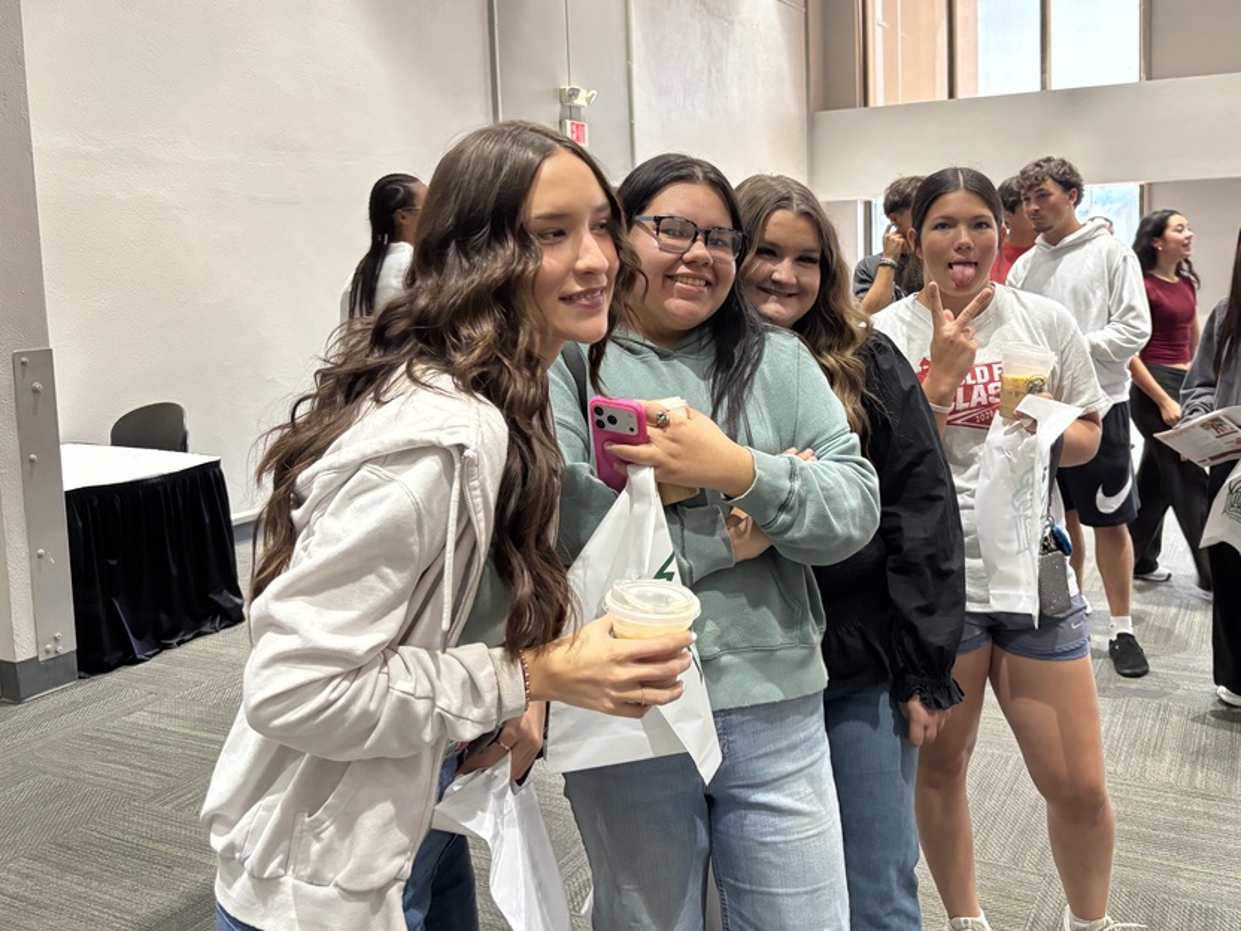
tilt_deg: -4.7
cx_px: 698
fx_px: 1147
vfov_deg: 43.9
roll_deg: +1.7
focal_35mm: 32
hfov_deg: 56.6
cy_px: 369
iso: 320
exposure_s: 1/60
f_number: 1.6
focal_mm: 5.96
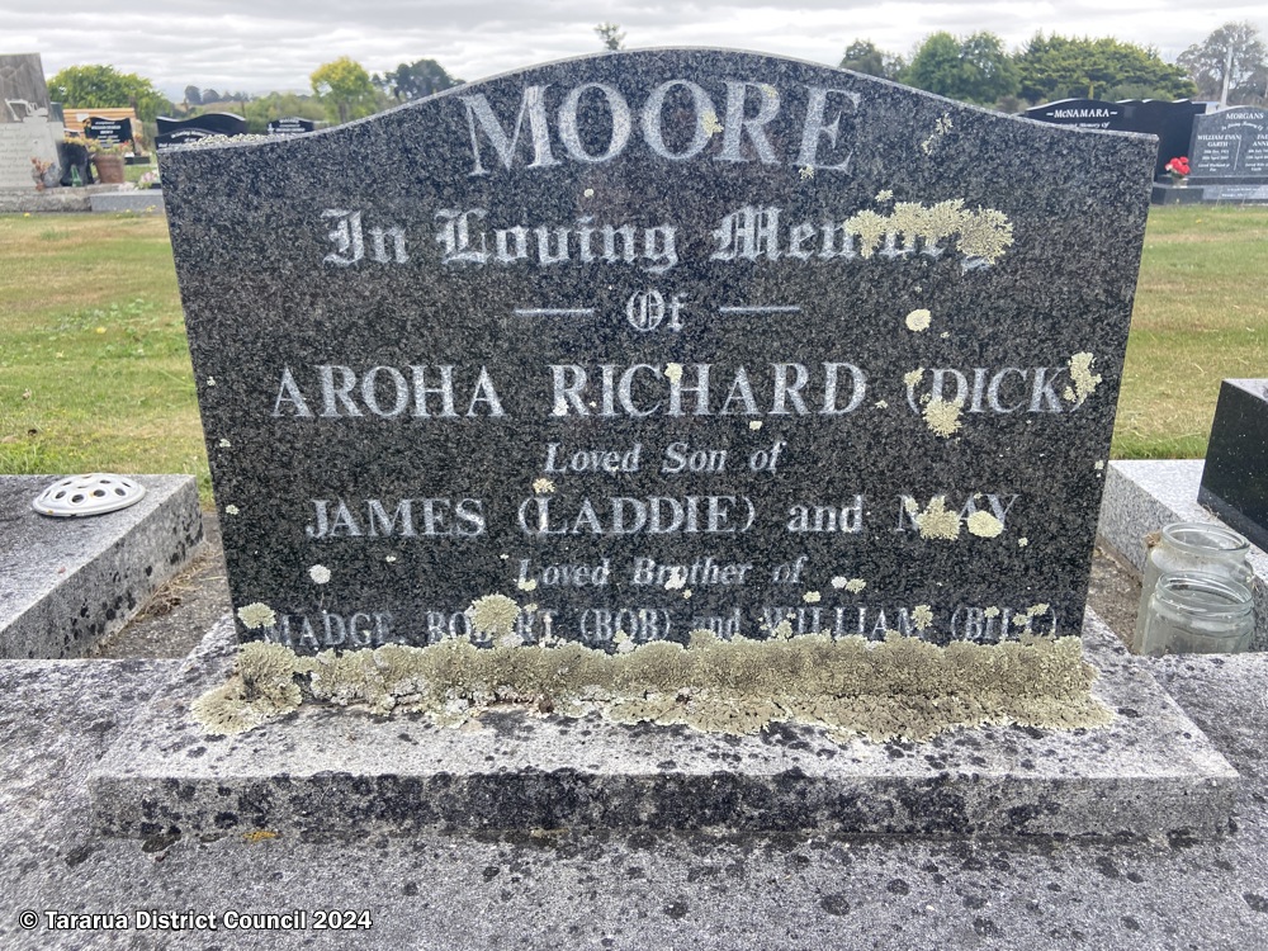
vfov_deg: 53.1
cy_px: 476
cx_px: 634
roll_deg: +0.2
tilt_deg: -21.3
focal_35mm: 26
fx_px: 952
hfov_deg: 67.3
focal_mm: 4.25
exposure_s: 1/217
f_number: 1.8
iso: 32
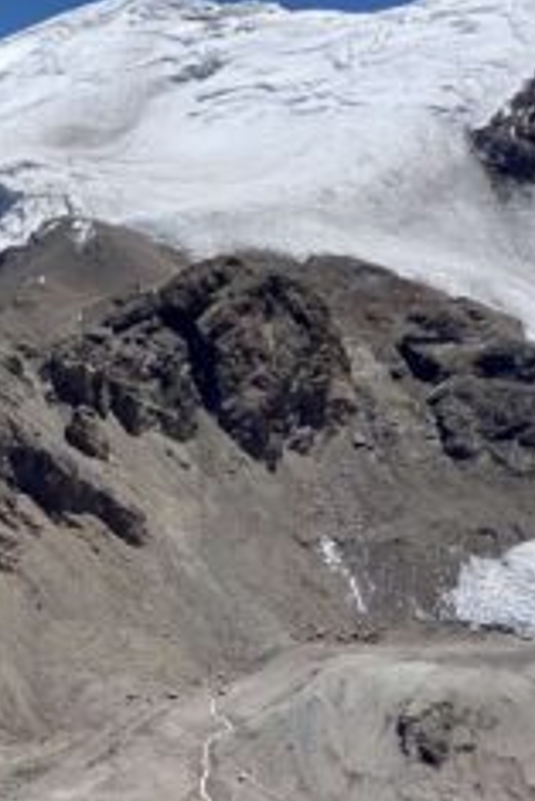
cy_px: 395
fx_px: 2048
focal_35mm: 92
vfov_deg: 22.1
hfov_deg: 14.7
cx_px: 17
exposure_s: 1/2519
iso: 20
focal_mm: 6
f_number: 2
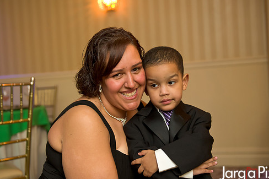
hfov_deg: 35.1
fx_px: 426
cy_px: 89
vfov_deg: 23.8
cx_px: 134
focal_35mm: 57
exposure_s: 1/125
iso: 1600
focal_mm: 48
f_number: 3.2
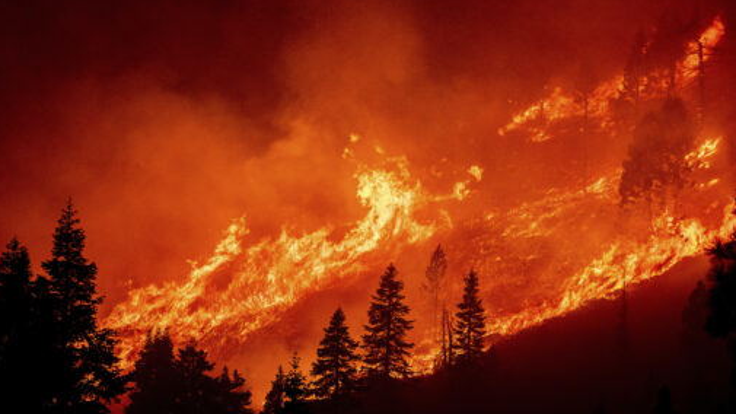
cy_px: 243
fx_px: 3200
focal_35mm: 164
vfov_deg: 7.4
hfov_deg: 13.1
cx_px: 366
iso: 2200
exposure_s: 1/250
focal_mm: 155
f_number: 4
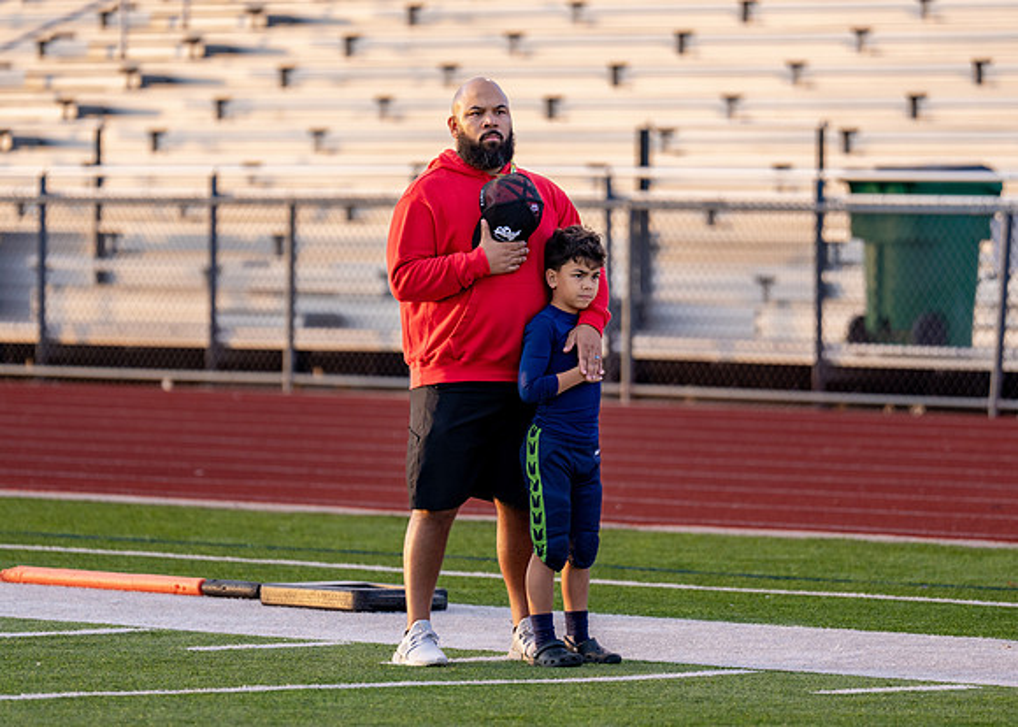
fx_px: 8393
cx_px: 465
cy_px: 299
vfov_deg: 5.0
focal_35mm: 290
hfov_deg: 6.9
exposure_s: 1/500
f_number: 2.8
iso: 200
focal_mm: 200
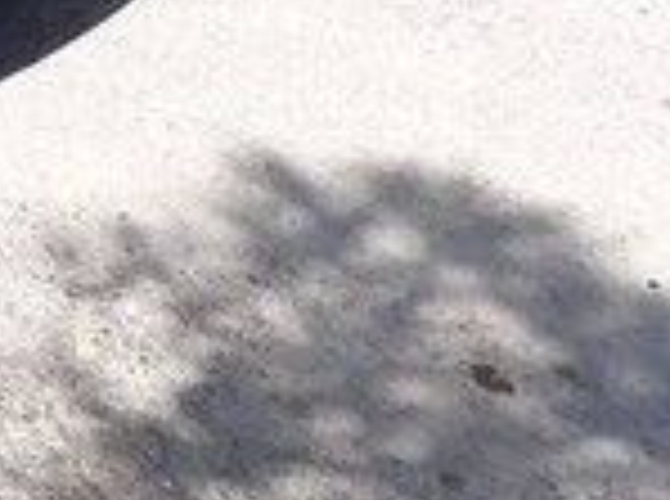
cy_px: -381
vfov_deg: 11.5
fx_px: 2317
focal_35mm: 120
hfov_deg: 13.8
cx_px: -688
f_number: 1.9
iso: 40
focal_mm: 3.6
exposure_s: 1/573
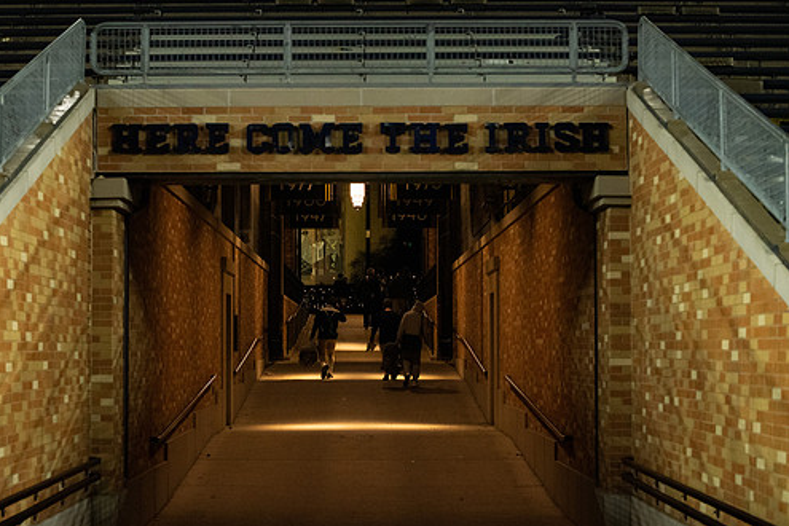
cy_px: 246
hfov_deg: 24.7
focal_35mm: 82
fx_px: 1797
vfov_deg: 16.7
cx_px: 328
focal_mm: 70
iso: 6400
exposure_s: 1/500
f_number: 4
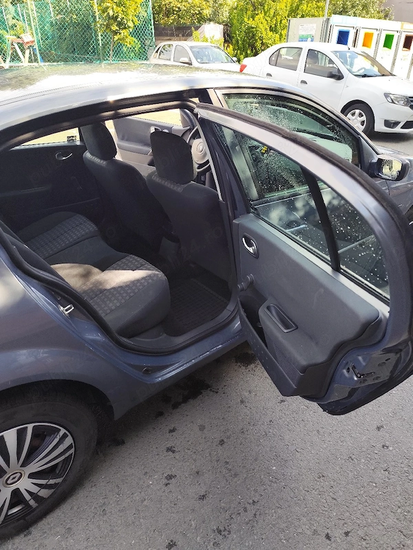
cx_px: 206
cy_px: 275
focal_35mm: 23
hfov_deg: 58.9
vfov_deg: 73.9
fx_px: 366
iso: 50
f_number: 1.65
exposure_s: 1/182
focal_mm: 6.14
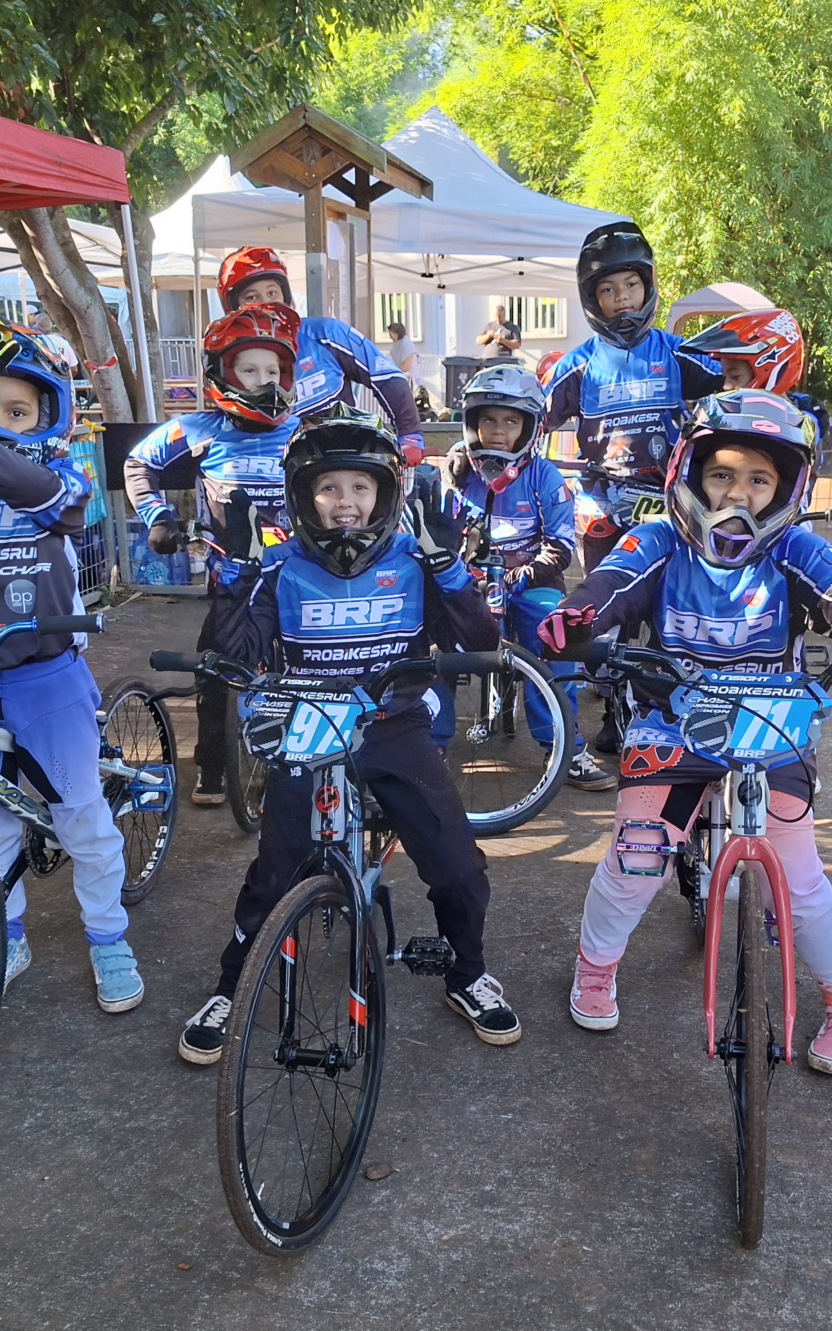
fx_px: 1197
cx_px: 437
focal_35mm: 33
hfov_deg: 38.3
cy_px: 668
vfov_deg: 58.1
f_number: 1.8
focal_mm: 5.54
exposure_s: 1/104
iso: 50
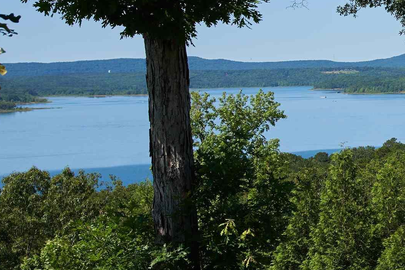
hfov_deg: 15.8
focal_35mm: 122
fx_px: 1373
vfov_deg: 11.2
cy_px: 58
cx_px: 552
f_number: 7.1
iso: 125
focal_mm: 42
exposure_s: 1/320
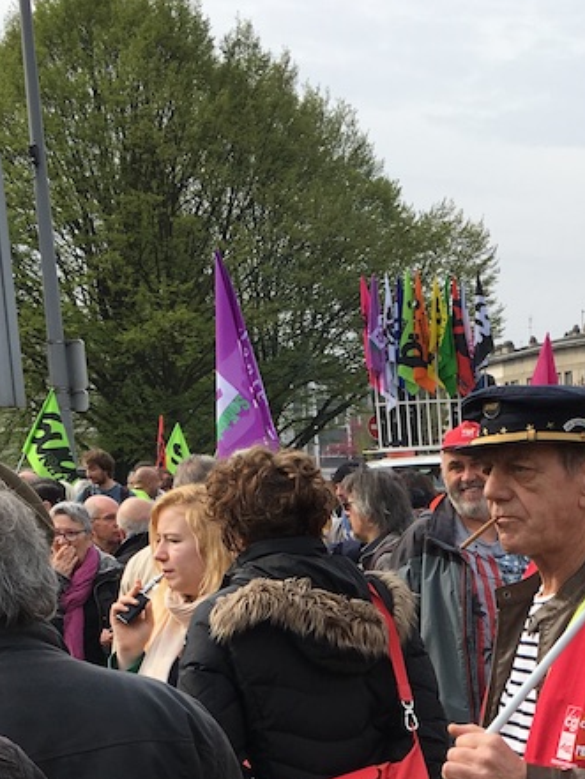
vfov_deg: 25.4
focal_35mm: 71
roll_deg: +1.2
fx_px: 1599
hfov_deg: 20.3
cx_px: 528
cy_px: 855
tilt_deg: -13.0
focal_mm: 4.15
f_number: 2.2
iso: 25
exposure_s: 1/739
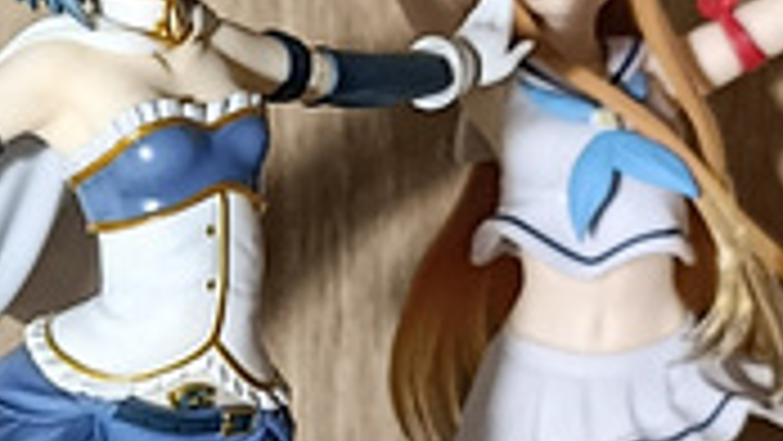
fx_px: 2991
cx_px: 164
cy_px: 436
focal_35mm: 144
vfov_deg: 8.4
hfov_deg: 14.8
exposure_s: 1/33.3
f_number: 1.65
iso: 1069
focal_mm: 6.11
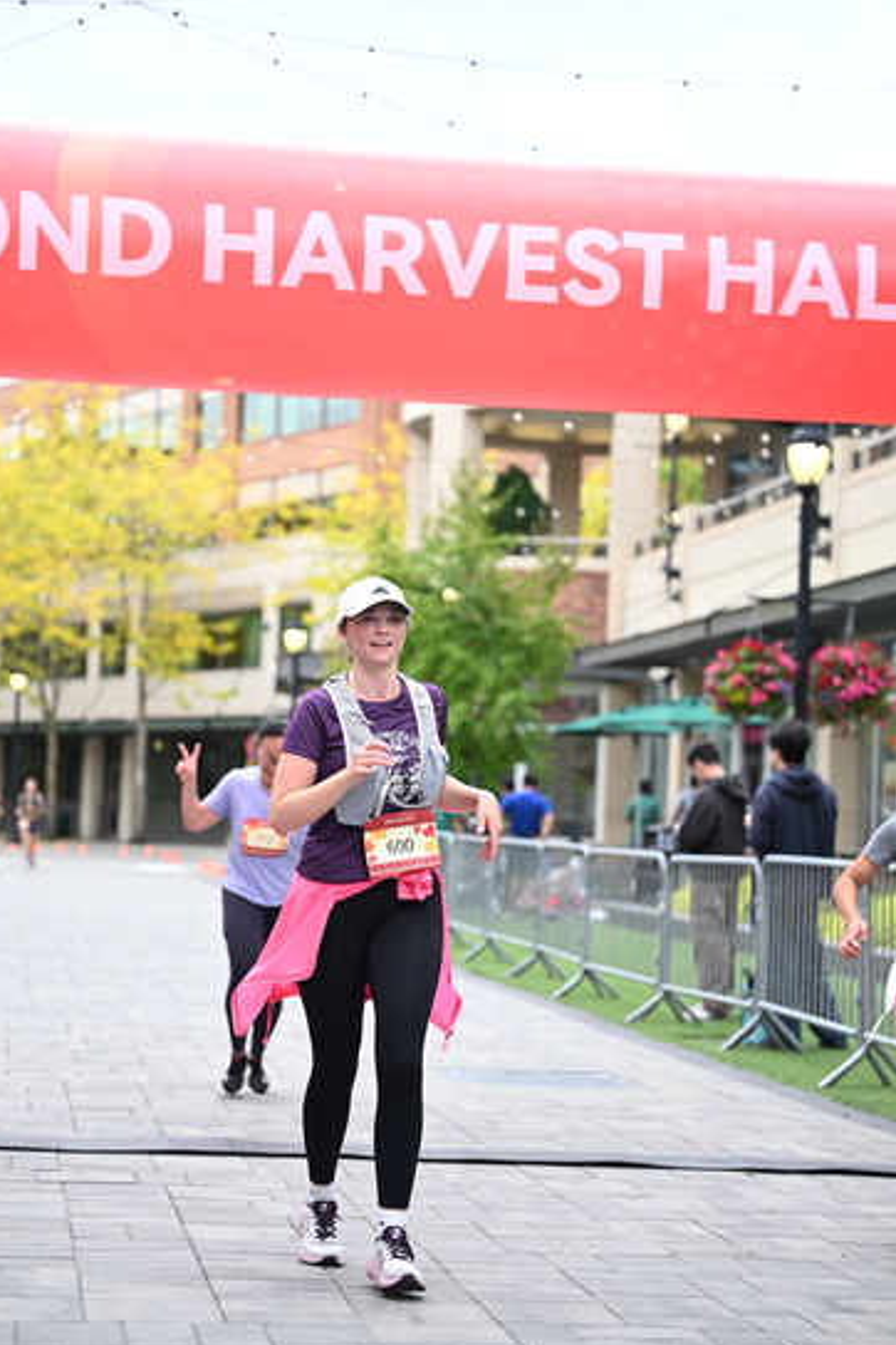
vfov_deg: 26.7
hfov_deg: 17.9
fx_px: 2837
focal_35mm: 76
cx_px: 444
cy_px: 674
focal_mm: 75
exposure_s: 1/1600
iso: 640
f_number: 2.8
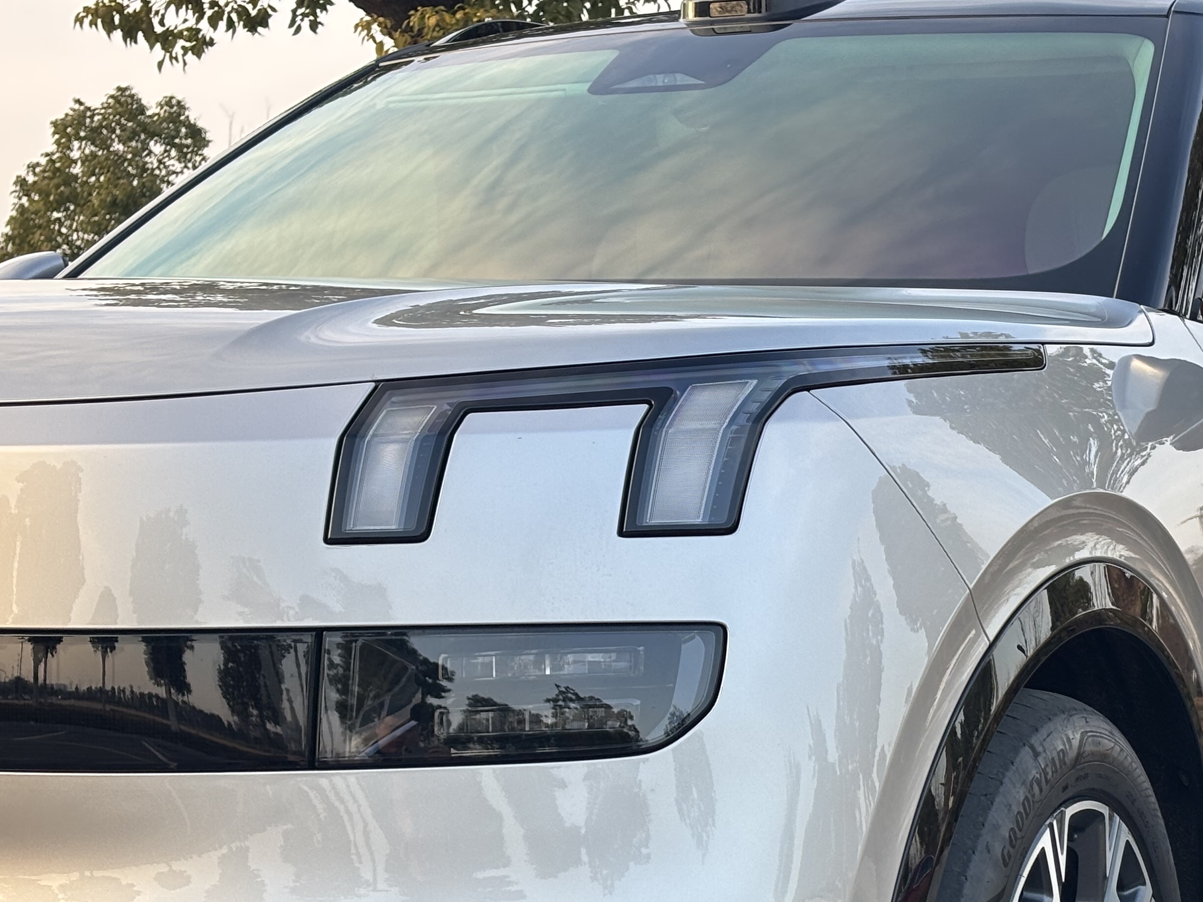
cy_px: 680
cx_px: 919
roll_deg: -0.9
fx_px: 2988
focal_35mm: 86
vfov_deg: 17.1
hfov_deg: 22.5
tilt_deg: -2.1
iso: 32
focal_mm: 5.96
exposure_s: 1/276
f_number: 1.6
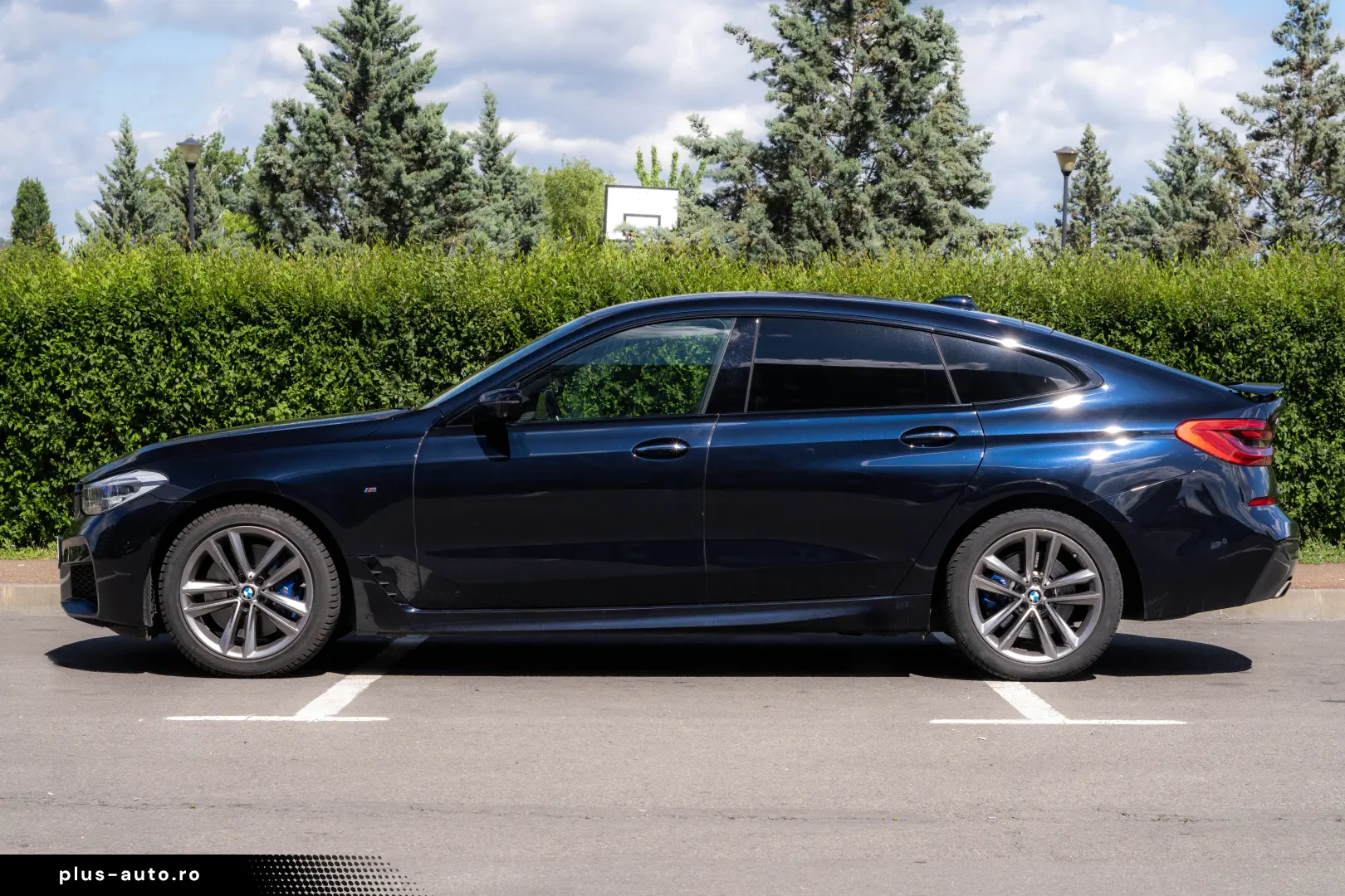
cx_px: 672
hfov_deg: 27.0
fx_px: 2802
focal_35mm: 75
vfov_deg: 18.2
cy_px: 448
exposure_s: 1/250
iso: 400
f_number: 8
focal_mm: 50
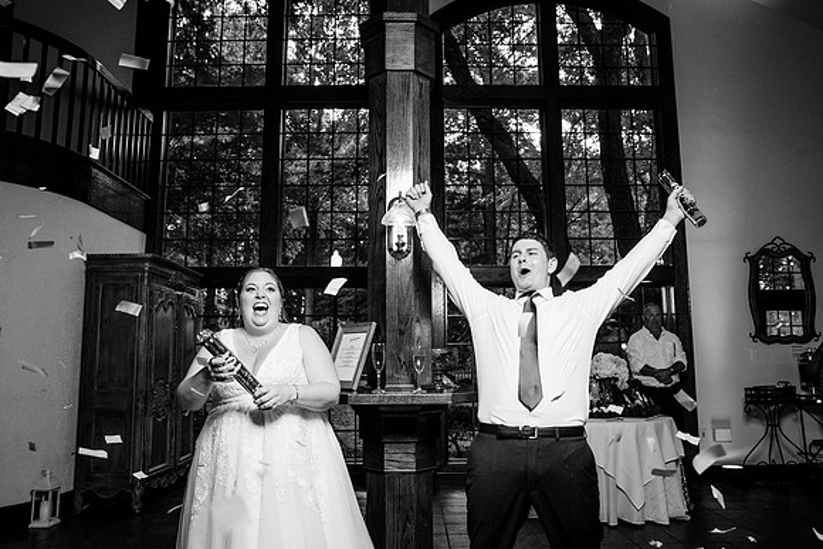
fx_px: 647
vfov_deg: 46.0
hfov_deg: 64.9
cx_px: 412
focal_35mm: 28
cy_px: 274
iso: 2000
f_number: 5.6
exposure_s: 1/200
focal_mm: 28
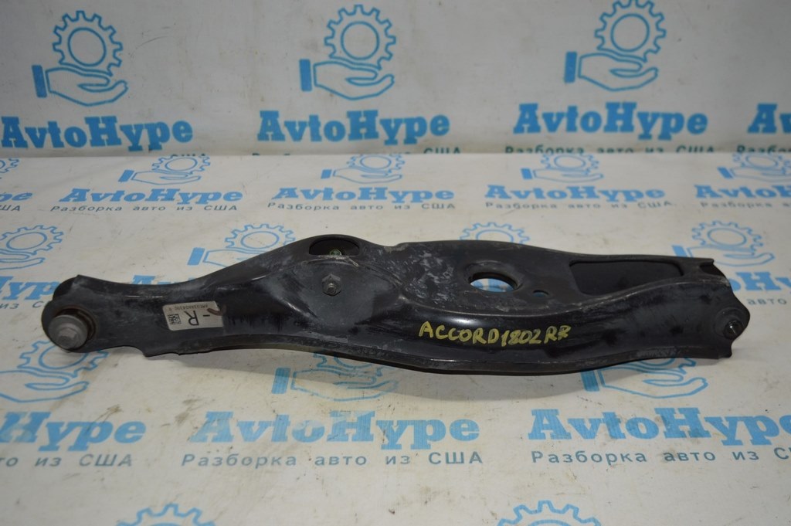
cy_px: 263
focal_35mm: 38
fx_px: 823
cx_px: 396
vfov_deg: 35.4
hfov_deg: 51.3
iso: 360
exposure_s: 1/125
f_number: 4
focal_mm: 25
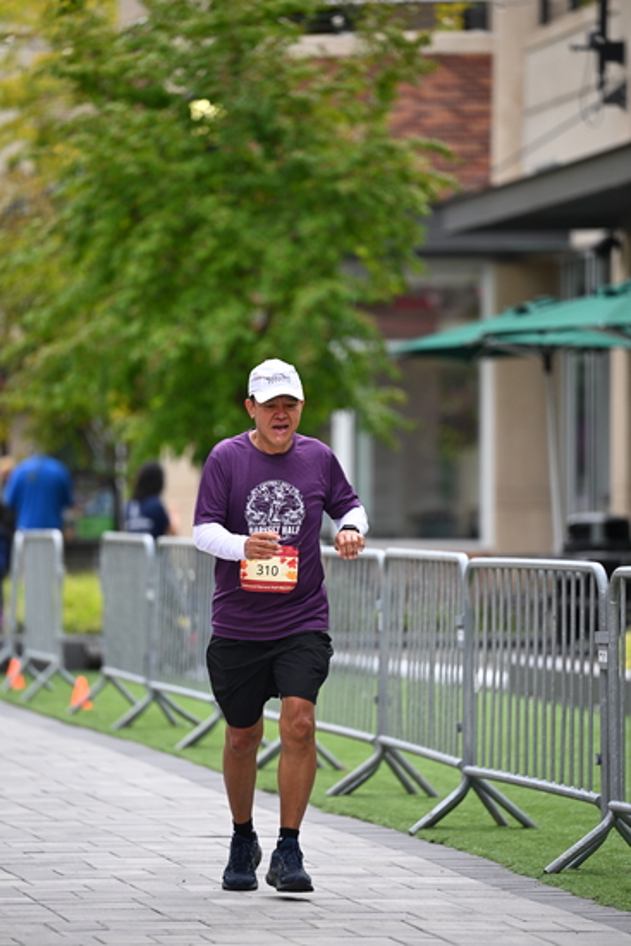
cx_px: 316
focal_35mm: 200
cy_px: 473
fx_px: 5255
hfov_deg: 6.9
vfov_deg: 10.3
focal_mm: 200
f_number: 2.8
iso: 640
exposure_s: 1/2000
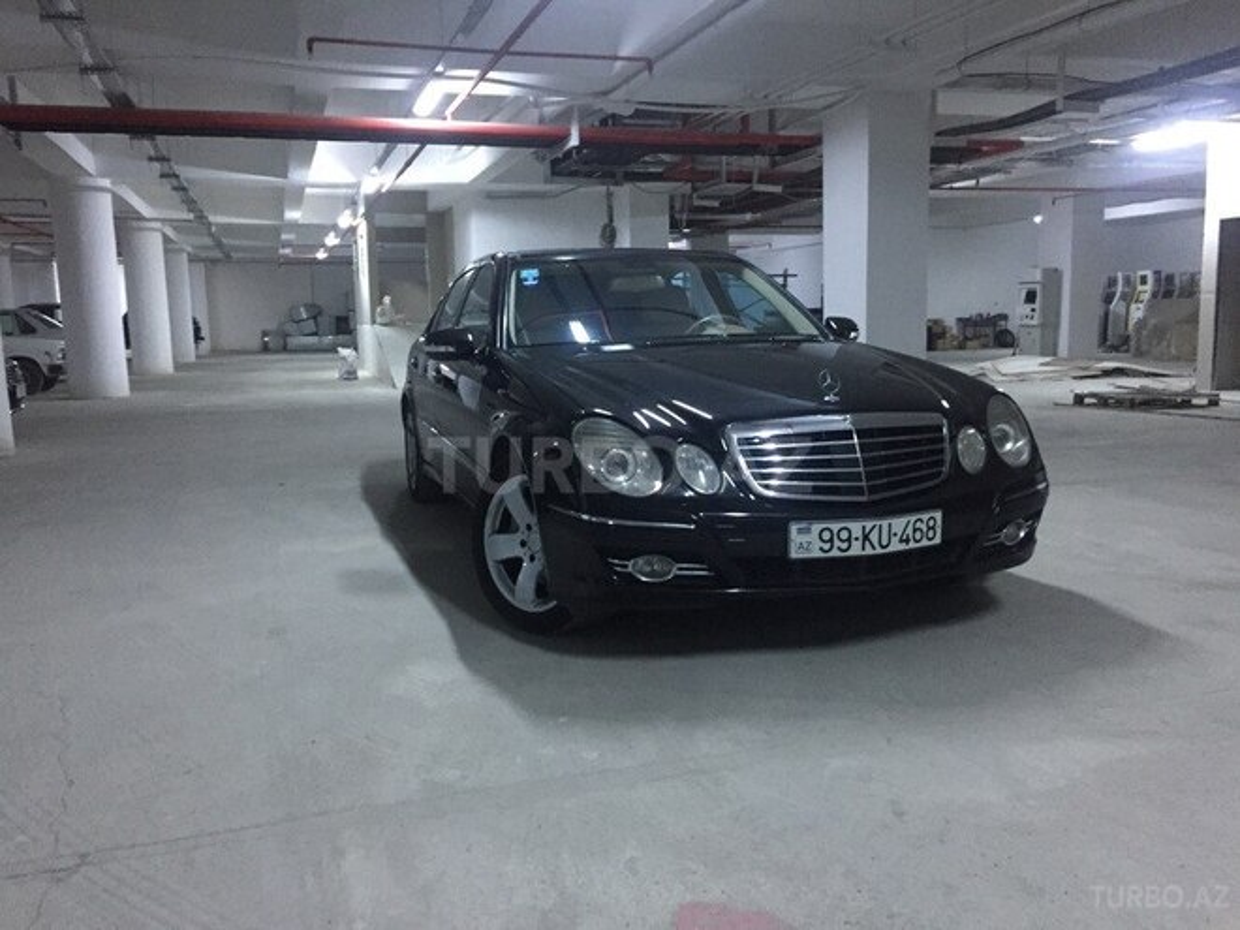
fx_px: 1039
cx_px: 620
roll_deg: +0.8
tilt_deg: -8.3
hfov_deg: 61.7
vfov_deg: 48.2
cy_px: 465
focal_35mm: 29
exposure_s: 1/17
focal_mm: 4.15
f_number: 2.2
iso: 500
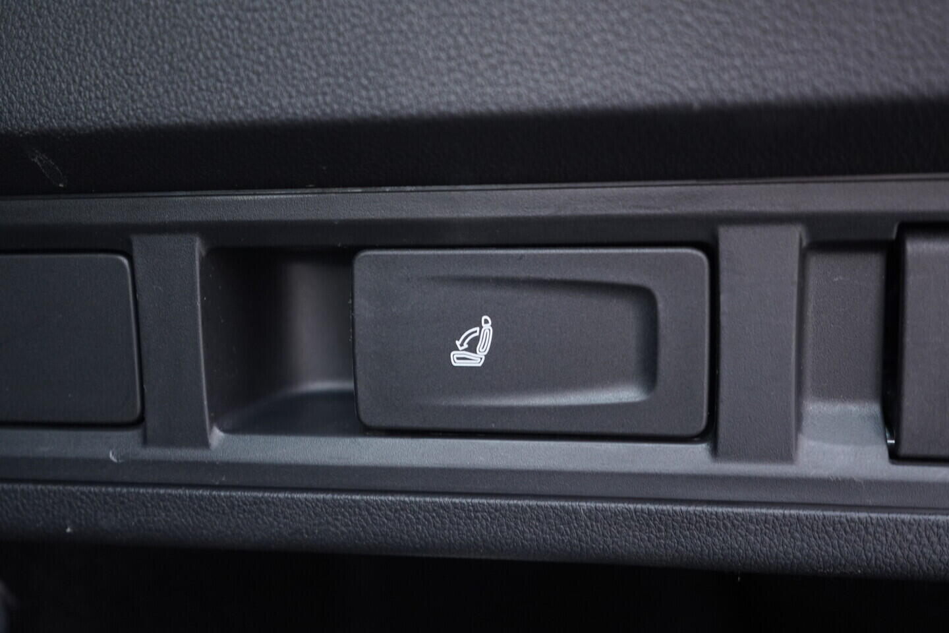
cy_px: 316
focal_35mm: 36
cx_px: 474
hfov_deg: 53.1
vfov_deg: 36.9
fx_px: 949
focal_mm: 24
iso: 800
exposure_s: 1/40
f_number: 2.8
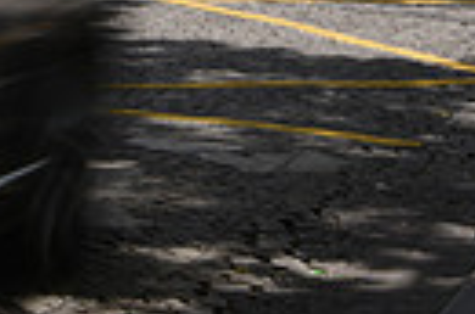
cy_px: -316
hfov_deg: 9.3
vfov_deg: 6.2
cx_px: -292
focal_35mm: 215
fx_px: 2830
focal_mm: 48
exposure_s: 1/10
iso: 64
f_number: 32
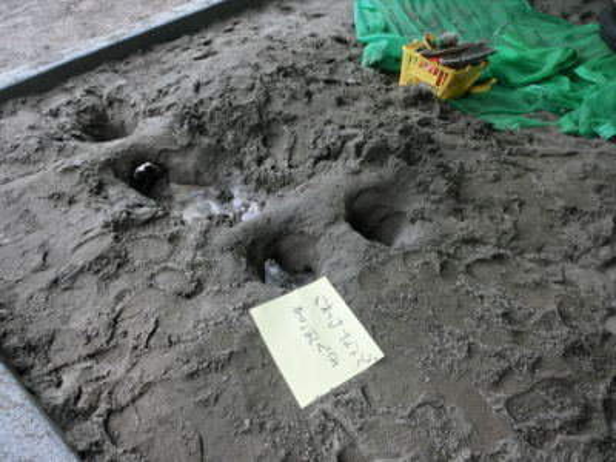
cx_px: 308
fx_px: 427
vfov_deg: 56.8
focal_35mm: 24
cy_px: 231
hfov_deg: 71.6
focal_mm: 4.24
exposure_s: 1/60
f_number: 3
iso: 80
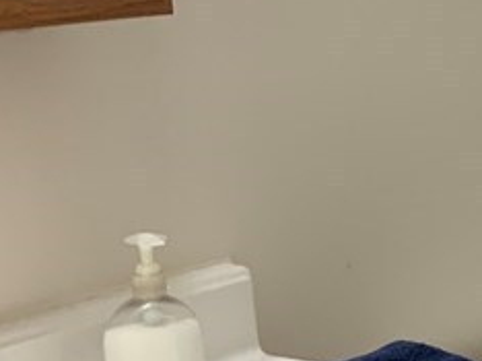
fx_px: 1767
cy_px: 202
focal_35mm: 127
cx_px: 756
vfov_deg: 11.6
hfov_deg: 14.4
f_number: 1.8
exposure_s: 1/60
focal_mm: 3
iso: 64
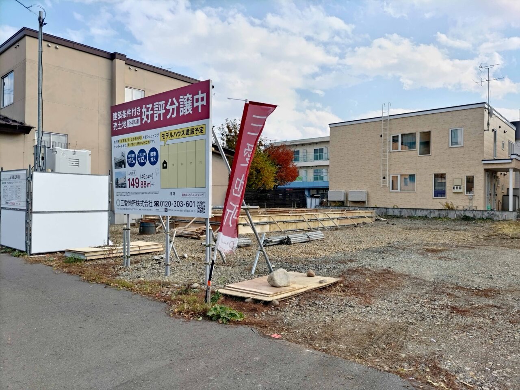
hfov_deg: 67.3
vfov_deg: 53.1
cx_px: 260
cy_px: 195
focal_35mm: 26
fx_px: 391
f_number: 1.79
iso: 50
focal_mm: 4.8
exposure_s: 1/393
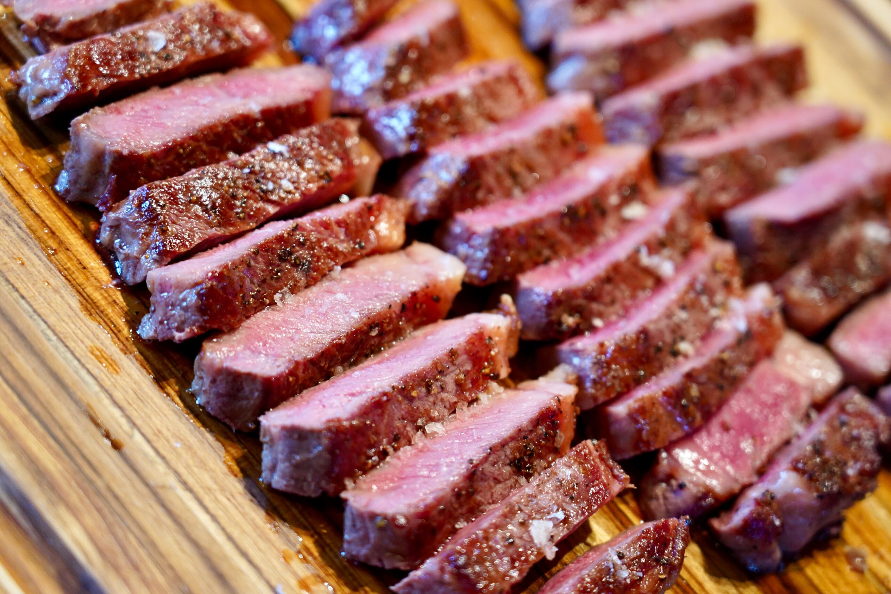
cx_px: 446
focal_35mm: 105
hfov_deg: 19.5
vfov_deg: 13.0
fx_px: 2599
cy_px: 297
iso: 4000
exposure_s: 1/125
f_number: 4
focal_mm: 105
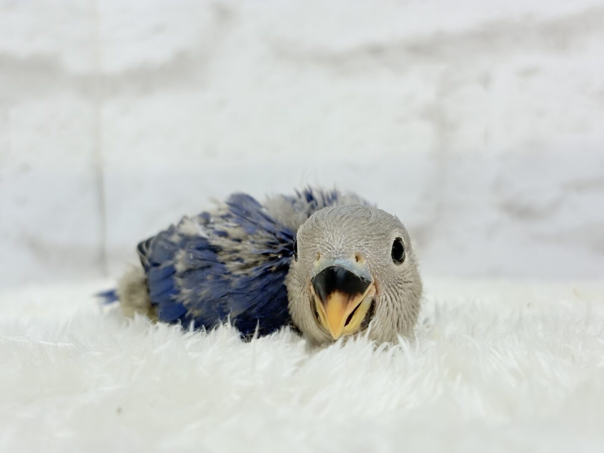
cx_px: 302
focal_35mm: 52
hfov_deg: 36.8
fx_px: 907
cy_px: 226
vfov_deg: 28.0
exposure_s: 1/100
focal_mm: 5.96
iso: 64
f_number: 1.6
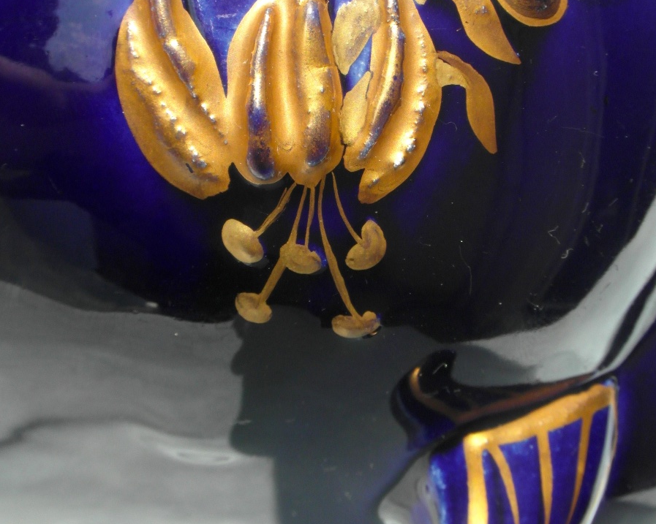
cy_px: 139
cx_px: 328
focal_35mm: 81
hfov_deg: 23.6
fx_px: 1572
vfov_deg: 18.8
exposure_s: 1/350
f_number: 5.6
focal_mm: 10.2
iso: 80
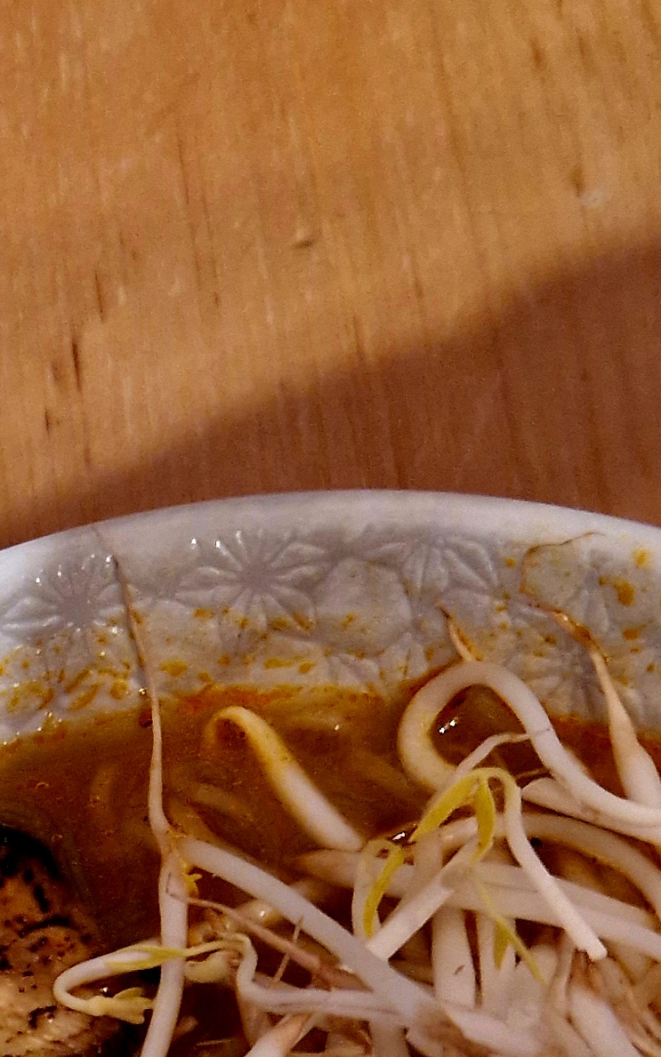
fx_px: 2364
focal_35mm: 82
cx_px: -486
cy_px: 978
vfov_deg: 24.4
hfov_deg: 14.3
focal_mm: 5.4
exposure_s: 1/50
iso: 640
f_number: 1.8
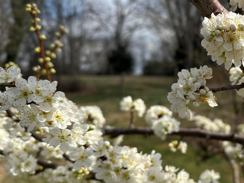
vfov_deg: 32.2
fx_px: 317
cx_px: 219
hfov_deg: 39.2
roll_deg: -0.4
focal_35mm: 45
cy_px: 100
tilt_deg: +0.4
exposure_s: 1/7042
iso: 80
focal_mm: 6.86
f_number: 1.78
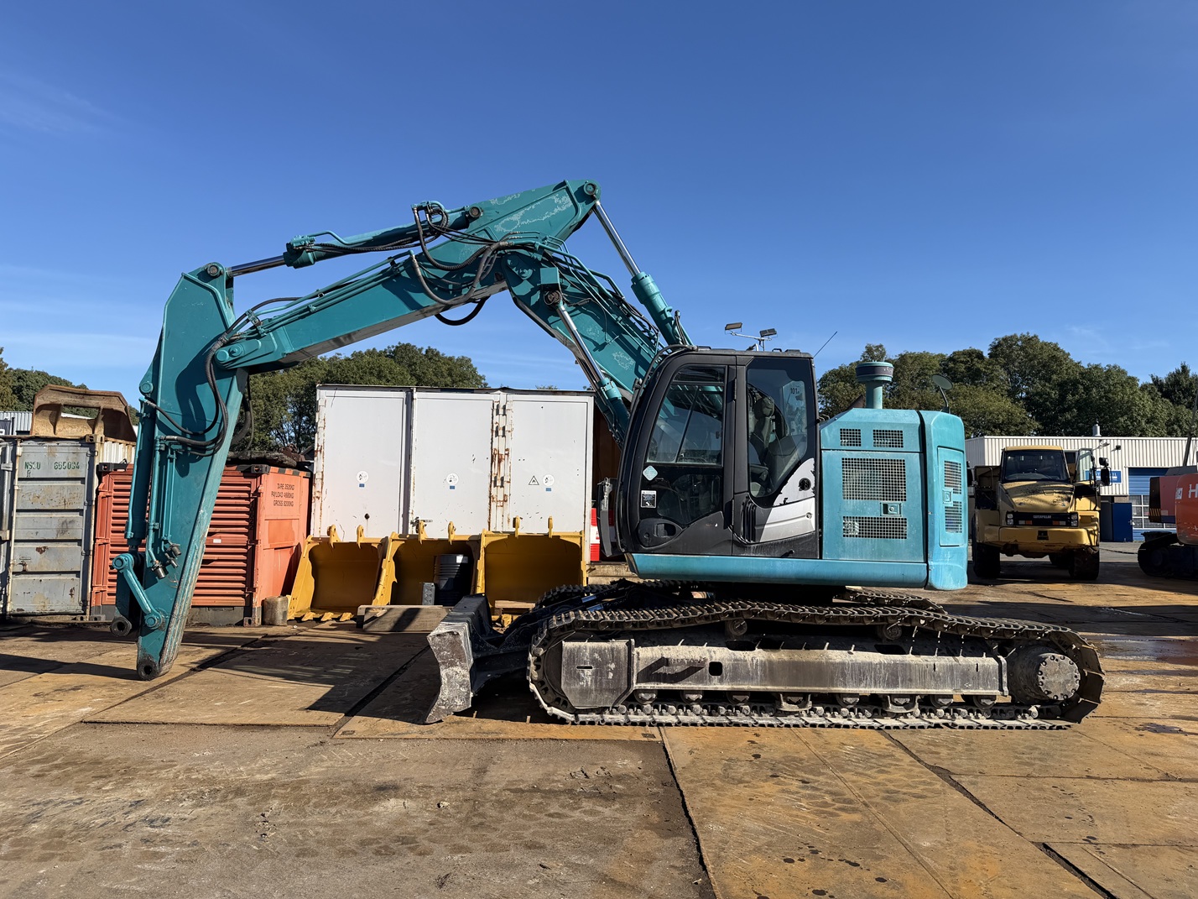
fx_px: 831
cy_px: 450
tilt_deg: +4.0
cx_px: 599
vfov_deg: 56.8
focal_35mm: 24
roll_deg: -1.3
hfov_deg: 71.6
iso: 80
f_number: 1.78
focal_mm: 6.76
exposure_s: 1/3425
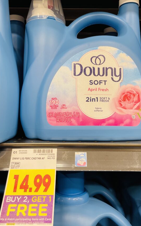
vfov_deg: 58.1
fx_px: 203
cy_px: 106
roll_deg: +0.2
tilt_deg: +1.3
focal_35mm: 33
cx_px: 75
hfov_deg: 38.3
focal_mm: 4.2
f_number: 1.6
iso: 64
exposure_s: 1/61
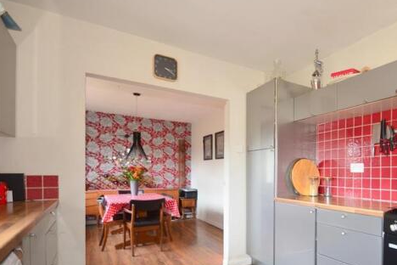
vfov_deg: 58.3
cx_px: 273
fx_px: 232
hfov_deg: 77.8
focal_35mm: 21
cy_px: 175
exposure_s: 2
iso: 200
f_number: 5
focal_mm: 10
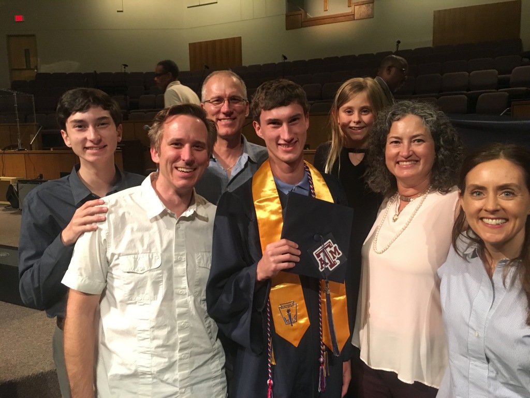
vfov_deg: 48.2
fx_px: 444
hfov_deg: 61.7
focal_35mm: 29
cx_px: 265
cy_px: 199
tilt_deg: -8.4
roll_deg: +1.3
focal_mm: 4.15
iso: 200
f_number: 2.2
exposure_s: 1/30
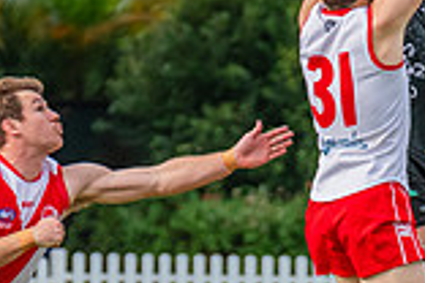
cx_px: 330
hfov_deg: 1.5
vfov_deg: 1.0
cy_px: 256
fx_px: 16397
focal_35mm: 1389
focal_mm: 290
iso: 800
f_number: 6.3
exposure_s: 1/1600
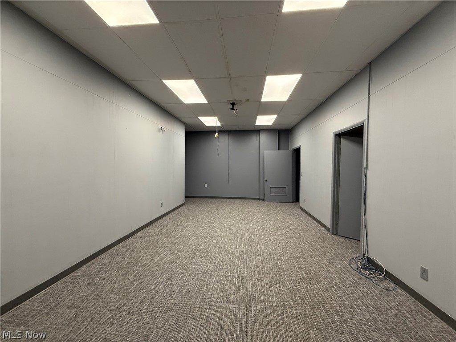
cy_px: 171
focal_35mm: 14
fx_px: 184
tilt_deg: +1.8
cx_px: 228
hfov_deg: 102.1
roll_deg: -0.4
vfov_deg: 85.7
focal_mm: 2.22
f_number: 2.2
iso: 320
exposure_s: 1/120
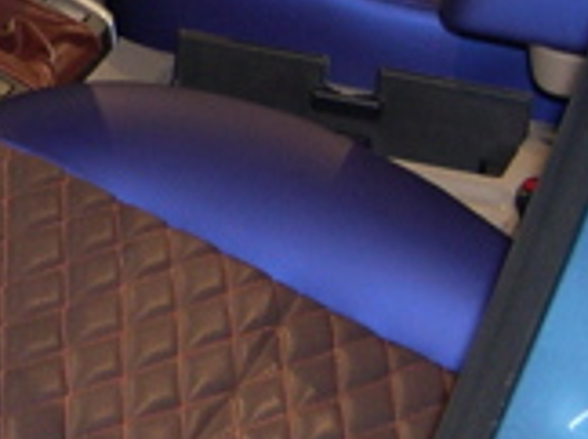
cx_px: -134
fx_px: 3189
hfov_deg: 10.4
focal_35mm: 188
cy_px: -51
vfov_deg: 7.8
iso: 100
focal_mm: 8
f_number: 2.8
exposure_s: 1/60
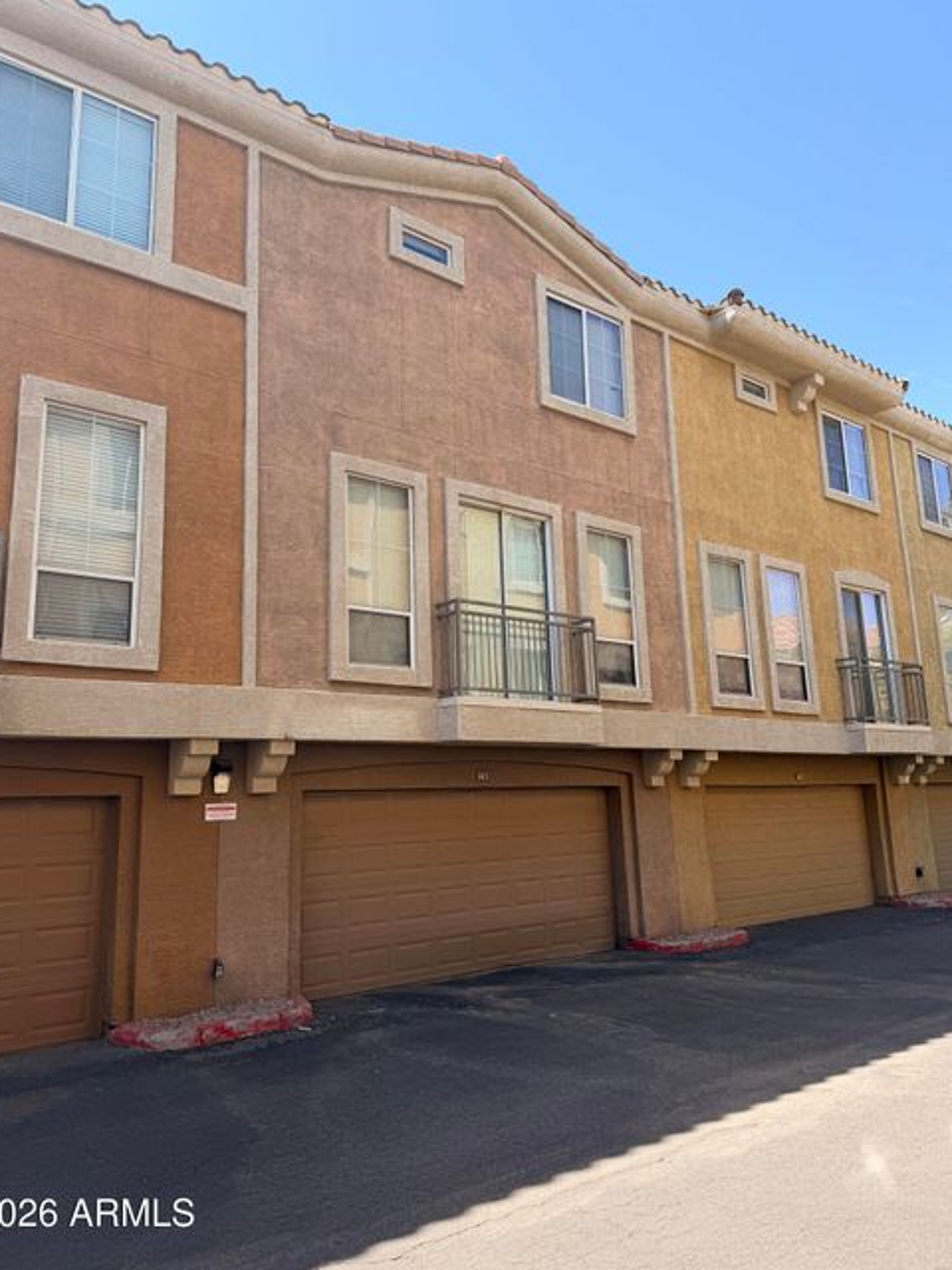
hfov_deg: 54.9
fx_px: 917
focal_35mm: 25
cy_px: 612
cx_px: 468
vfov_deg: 69.4
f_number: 1.78
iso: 80
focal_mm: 6.76
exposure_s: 1/1493
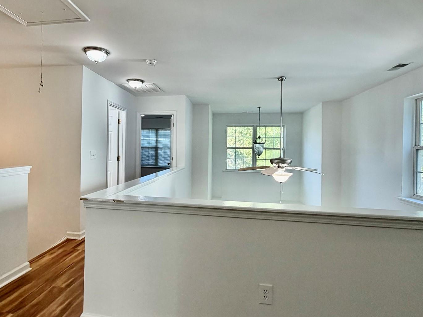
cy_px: 148
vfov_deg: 63.4
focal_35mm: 21
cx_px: 178
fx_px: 257
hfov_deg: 78.4
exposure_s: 1/120
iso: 200
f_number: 2.2
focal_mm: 2.22
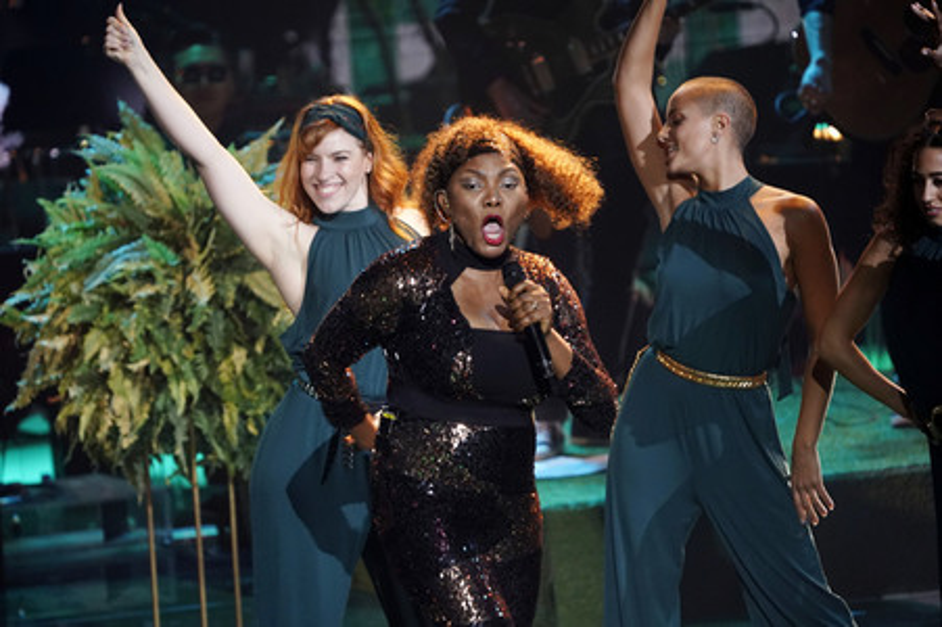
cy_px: 314
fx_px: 10642
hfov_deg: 5.1
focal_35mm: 407
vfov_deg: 3.4
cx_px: 471
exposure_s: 1/160
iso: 5000
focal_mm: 407
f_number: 6.3
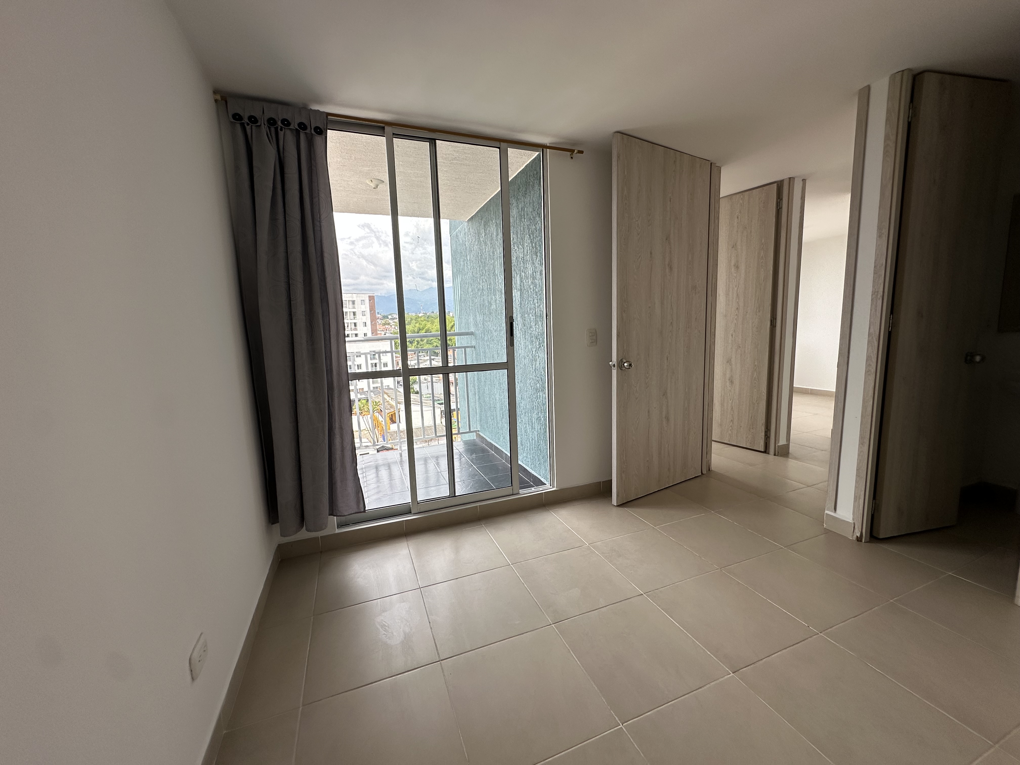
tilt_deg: -7.0
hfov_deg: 102.1
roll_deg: +0.3
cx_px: 510
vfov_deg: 85.7
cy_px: 382
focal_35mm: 14
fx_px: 413
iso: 40
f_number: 2.2
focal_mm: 2.22
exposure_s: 1/449
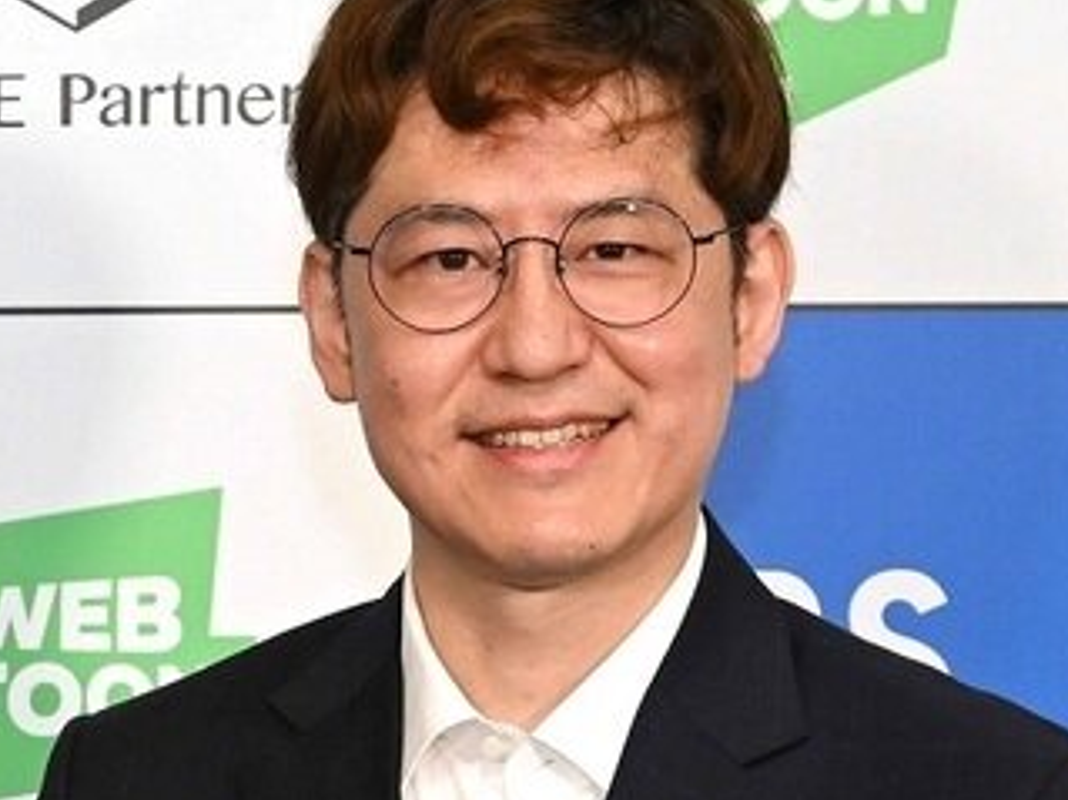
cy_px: 1173
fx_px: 5983
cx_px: -583
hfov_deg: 9.9
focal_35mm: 194
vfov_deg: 7.5
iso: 2500
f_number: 8
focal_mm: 46
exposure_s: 1/80
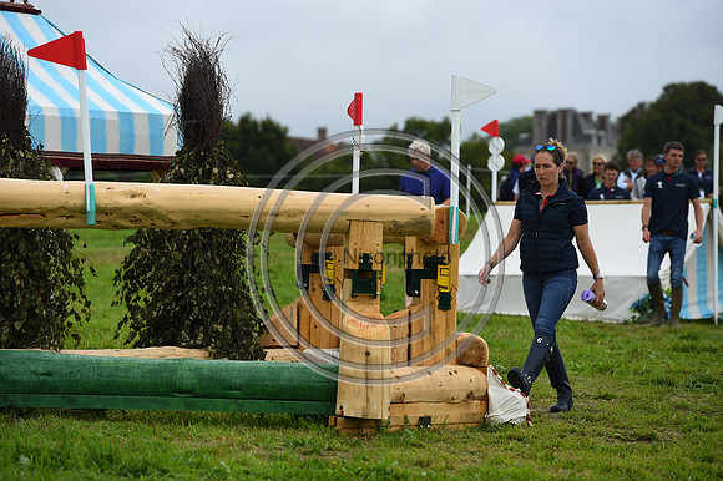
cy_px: 240
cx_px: 362
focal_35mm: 175
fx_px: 3512
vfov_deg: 7.8
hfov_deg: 11.8
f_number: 5
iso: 200
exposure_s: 1/1000
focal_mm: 175
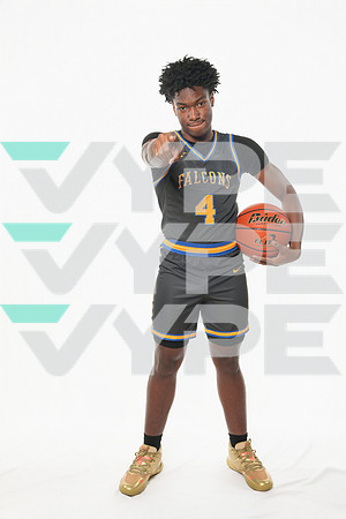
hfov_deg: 29.9
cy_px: 260
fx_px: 649
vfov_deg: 43.6
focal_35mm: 45
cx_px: 173
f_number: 7.1
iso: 500
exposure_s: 1/125
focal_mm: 45
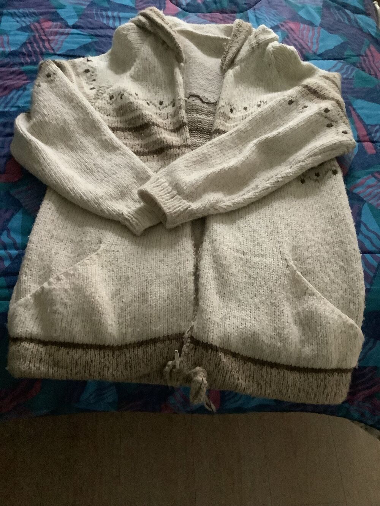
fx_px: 454
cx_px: 190
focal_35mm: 31
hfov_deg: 45.4
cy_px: 253
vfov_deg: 58.3
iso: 640
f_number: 2.4
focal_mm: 3.3
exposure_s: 1/20
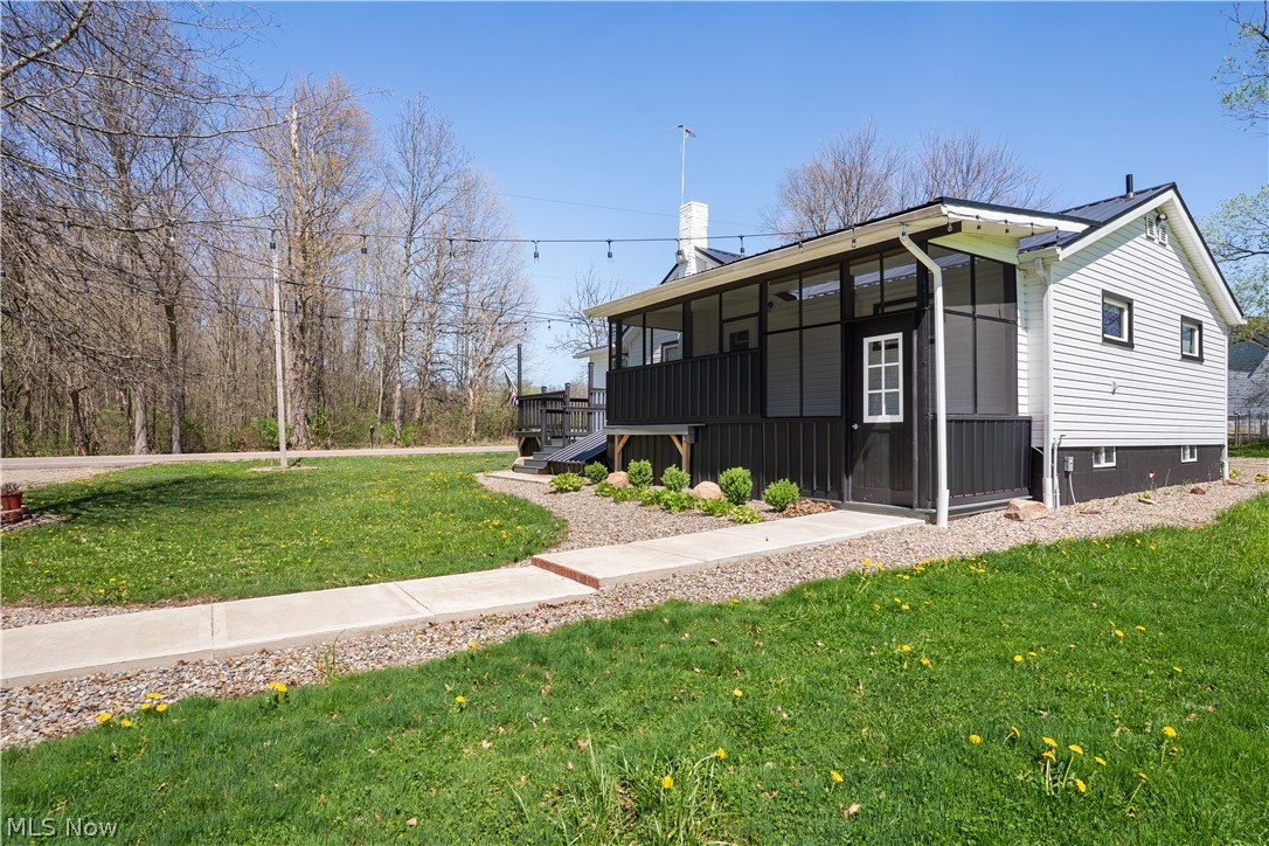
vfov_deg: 70.4
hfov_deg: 93.3
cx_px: 634
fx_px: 599
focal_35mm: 17
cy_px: 423
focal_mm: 17
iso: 160
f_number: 8
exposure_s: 1/250
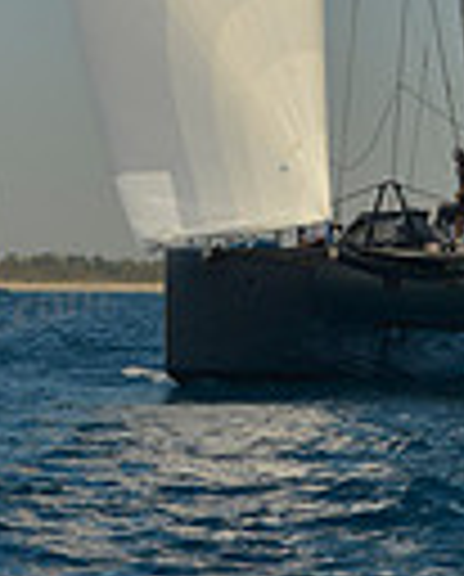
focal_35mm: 297
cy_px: -396
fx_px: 5080
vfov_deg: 6.4
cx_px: 345
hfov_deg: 5.2
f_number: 9
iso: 200
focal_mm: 70
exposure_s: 1/640
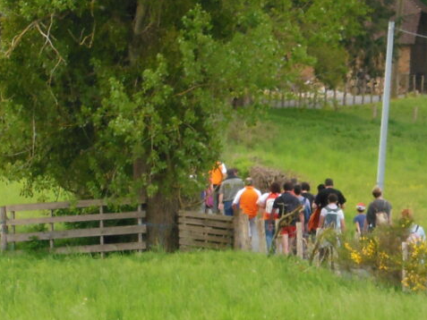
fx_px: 3850
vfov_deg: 4.8
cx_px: 602
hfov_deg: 6.3
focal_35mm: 312
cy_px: 225
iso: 320
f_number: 5.7
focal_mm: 19.1
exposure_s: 1/60
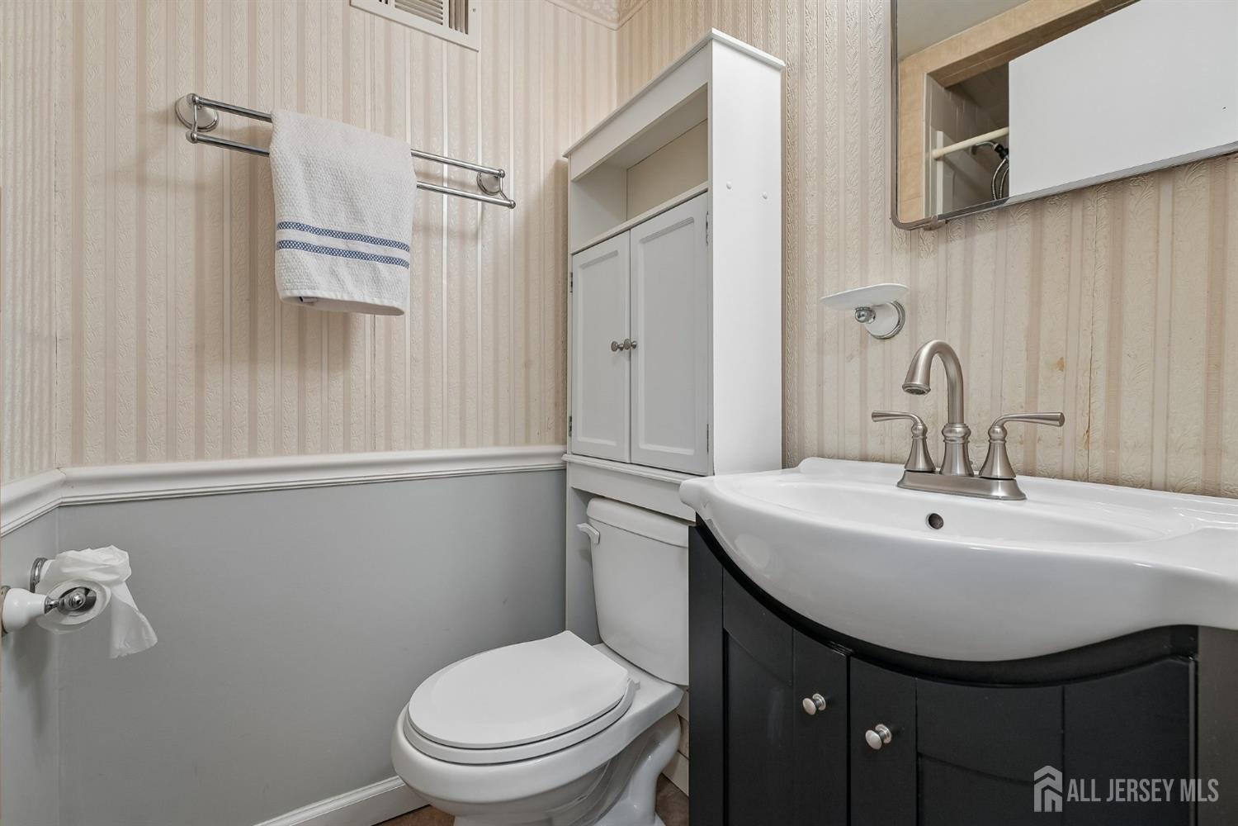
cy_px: 413
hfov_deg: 97.1
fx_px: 547
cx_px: 619
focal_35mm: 16
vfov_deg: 74.1
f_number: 7.1
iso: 800
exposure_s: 1/30
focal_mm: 15.9
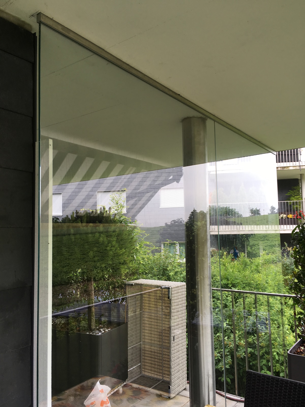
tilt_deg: +3.7
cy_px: 204
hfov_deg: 48.2
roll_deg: +0.1
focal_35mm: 29
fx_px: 341
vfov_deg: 61.7
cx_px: 152
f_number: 2.2
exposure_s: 1/122
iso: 25
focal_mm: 4.15
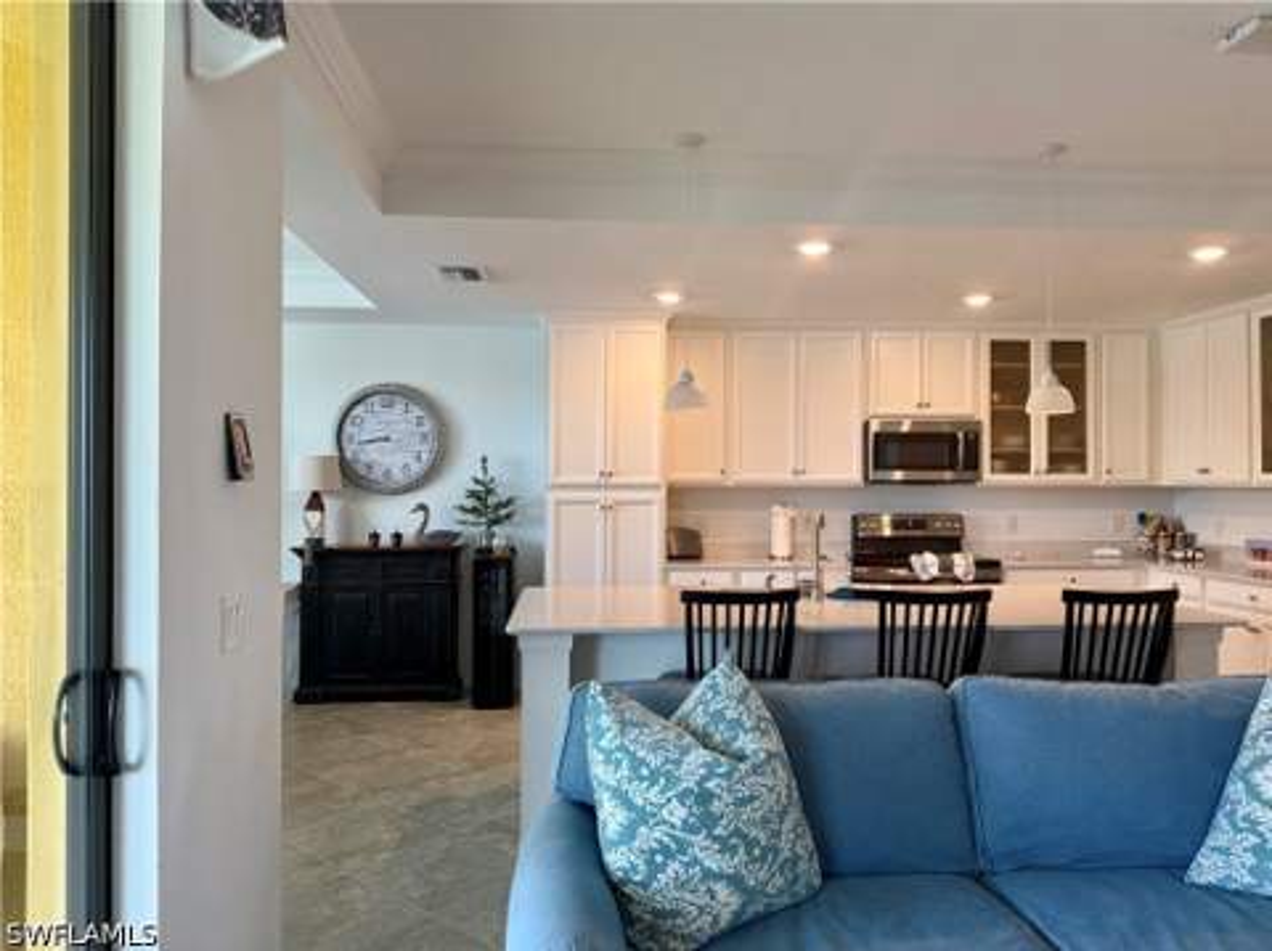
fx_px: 881
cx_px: 636
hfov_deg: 71.7
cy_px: 476
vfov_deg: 56.7
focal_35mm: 24
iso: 160
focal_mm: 6.76
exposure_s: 1/120
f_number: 1.78
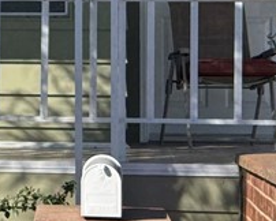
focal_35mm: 237
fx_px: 1938
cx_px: -250
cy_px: 14
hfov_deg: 7.8
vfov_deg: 6.5
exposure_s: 1/4310
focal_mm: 6.76
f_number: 1.78
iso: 64
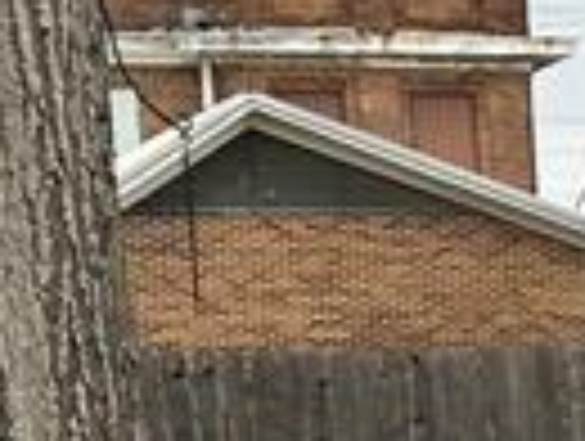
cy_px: 634
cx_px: 1678
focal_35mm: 189
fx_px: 3200
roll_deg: +1.2
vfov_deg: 7.8
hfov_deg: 8.8
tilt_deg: -7.5
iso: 80
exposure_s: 1/872
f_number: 1.78
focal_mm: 6.86
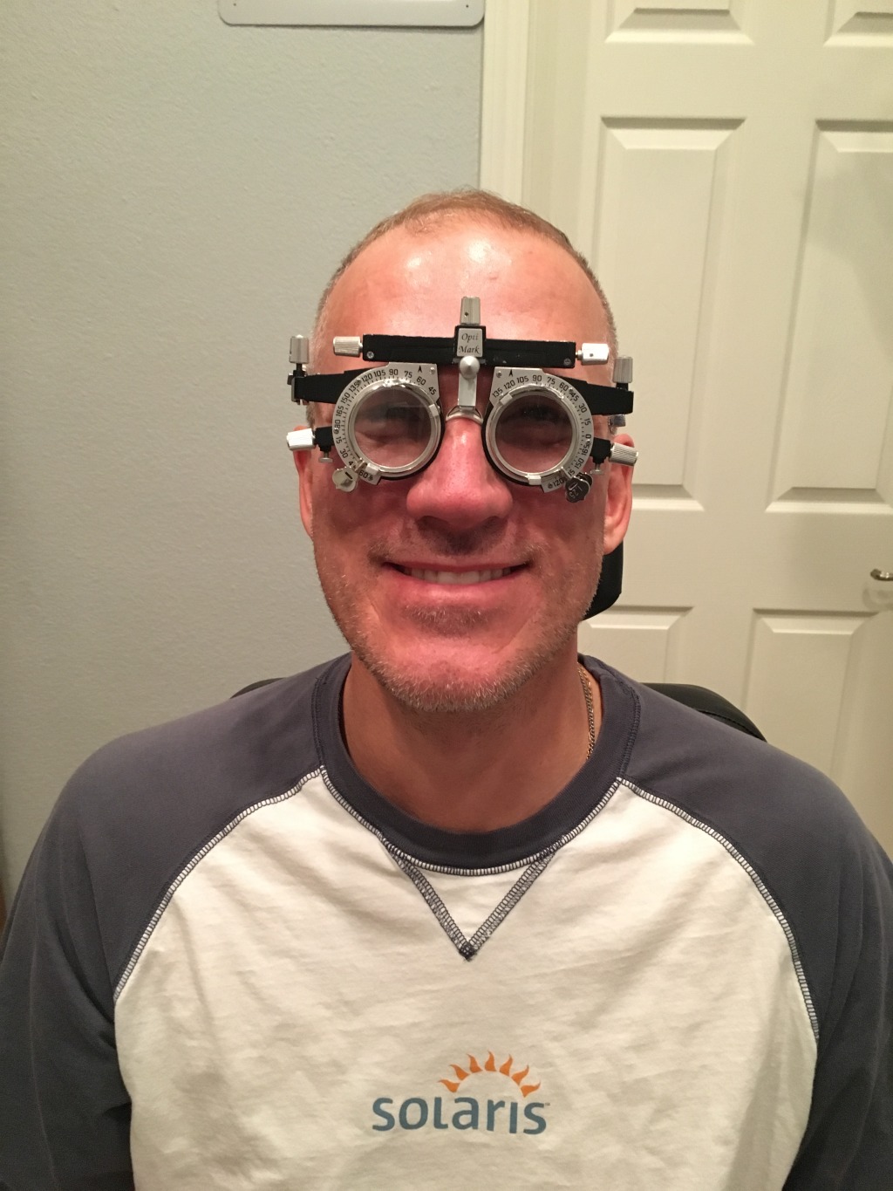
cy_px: 596
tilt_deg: -19.8
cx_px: 446
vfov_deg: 61.7
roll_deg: -0.8
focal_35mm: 29
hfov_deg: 48.2
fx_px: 997
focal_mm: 4.15
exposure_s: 1/15
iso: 250
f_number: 2.2
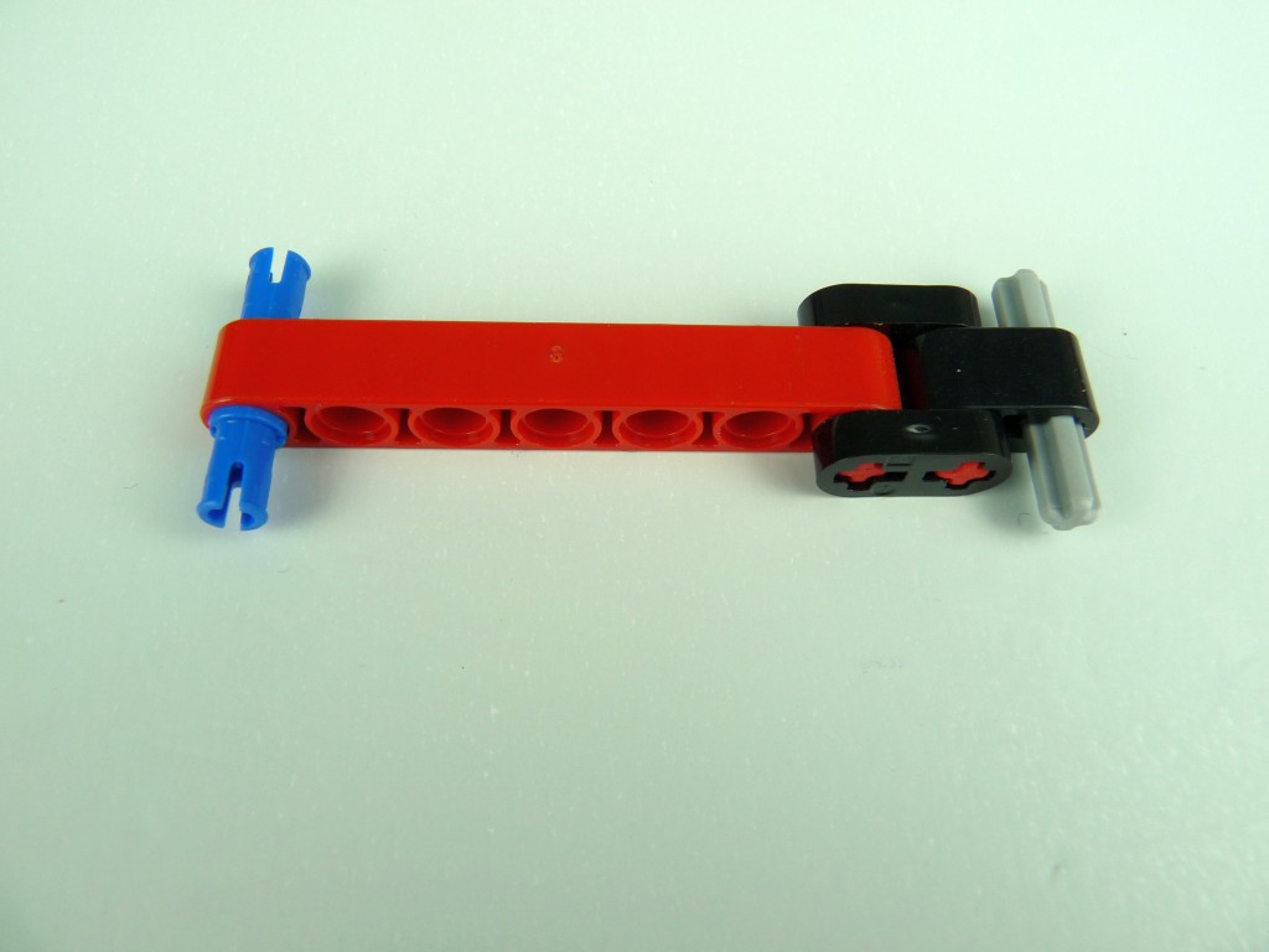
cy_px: 476
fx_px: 990
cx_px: 634
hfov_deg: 65.3
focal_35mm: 27
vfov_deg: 51.4
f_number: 4
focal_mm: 4.8
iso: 100
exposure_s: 1/100
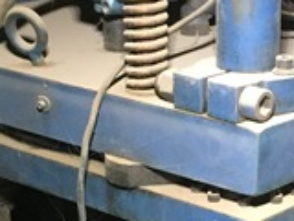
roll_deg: +0.7
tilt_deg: -17.5
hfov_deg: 16.6
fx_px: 985
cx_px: 290
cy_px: 171
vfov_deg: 12.7
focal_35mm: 116
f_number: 2.2
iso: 250
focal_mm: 4.15
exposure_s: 1/30
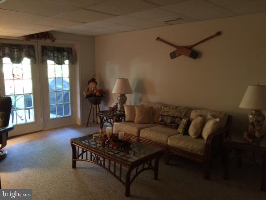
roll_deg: +0.1
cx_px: 133
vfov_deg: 48.2
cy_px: 100
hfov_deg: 61.7
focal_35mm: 29
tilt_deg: -8.2
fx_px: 223
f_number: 2.2
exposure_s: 1/4
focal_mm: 4.15
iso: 64
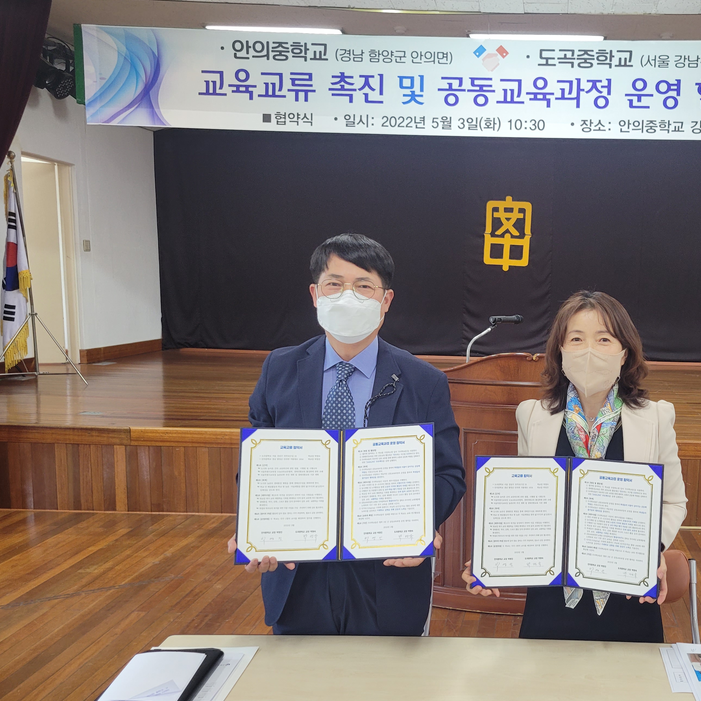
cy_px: 388
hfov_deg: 44.2
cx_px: 544
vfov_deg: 46.0
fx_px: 825
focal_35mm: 36
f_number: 1.8
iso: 200
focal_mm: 5.4
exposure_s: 1/120
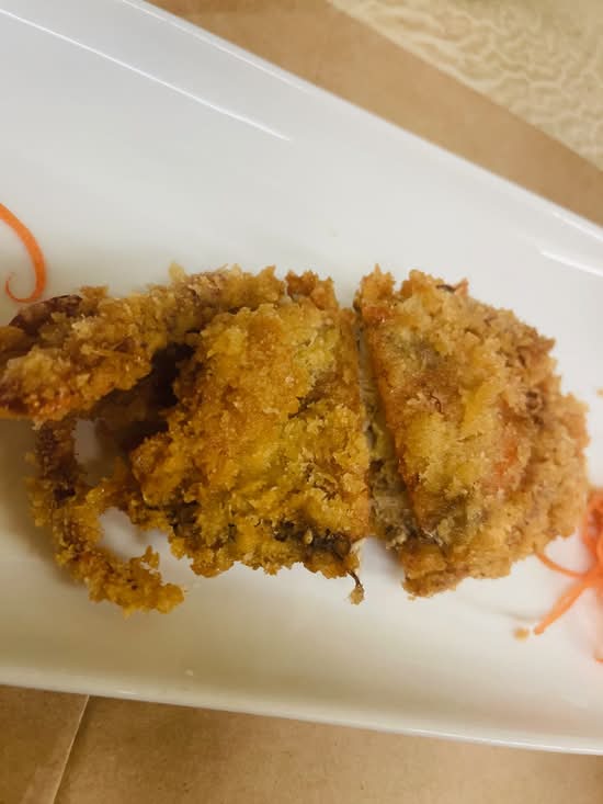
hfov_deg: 53.1
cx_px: 302
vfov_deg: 67.3
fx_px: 604
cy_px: 402
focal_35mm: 26
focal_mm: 5.1
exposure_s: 1/60
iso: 160
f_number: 1.6
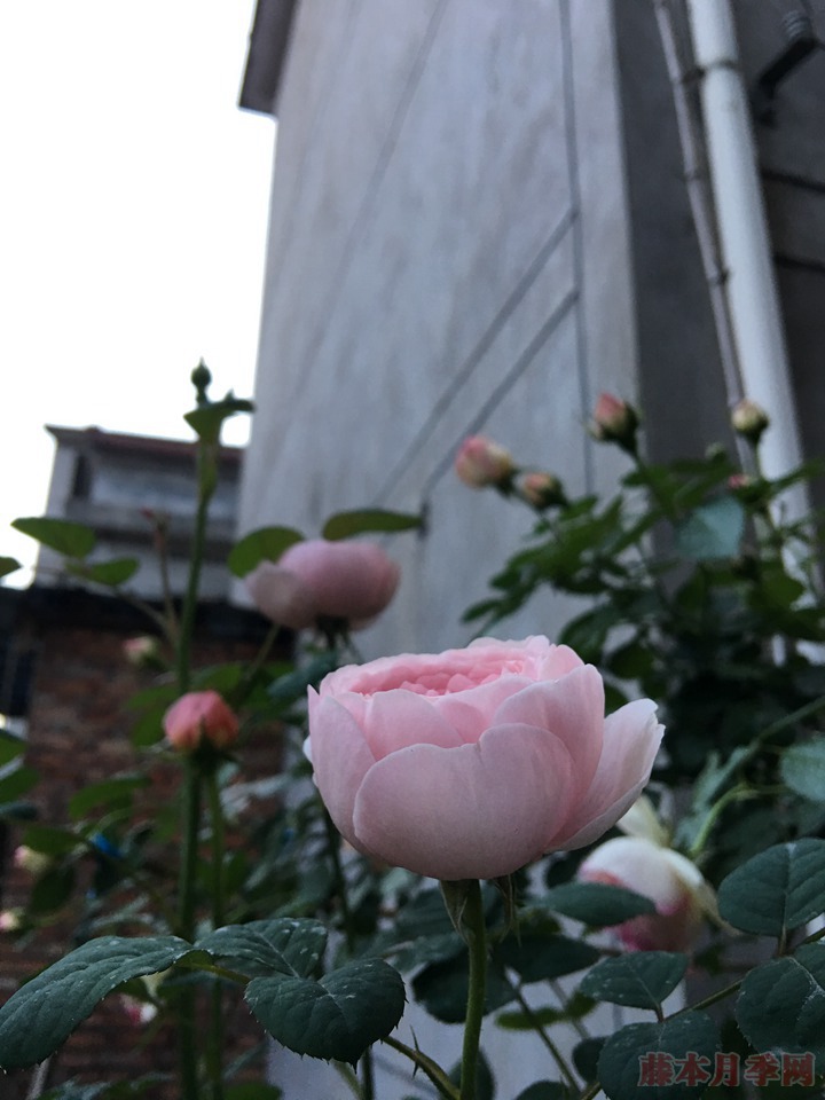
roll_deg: -0.6
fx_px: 922
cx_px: 412
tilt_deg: +21.6
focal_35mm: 29
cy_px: 550
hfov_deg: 48.2
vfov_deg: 61.7
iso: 40
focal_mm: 4.15
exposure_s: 1/33
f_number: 2.2
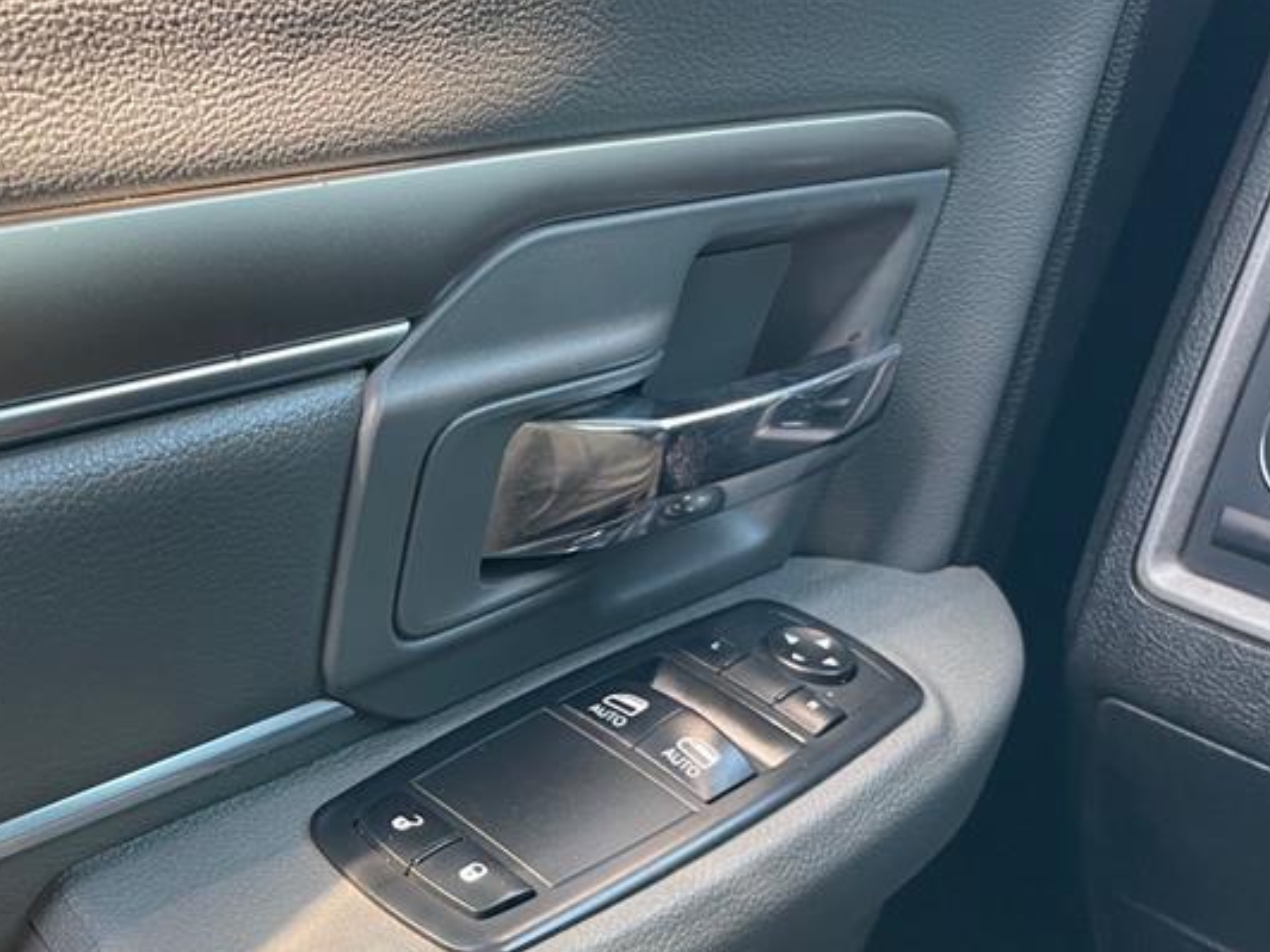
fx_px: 1834
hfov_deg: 37.3
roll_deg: +1.5
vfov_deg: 28.6
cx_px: 329
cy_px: 742
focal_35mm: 50
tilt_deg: -32.6
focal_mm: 4.2
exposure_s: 1/77
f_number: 1.6
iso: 125
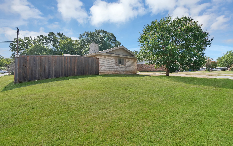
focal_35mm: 16
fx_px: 102
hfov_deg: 97.8
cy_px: 66
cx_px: 119
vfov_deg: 71.1
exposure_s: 1/320
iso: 640
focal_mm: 15
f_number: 9
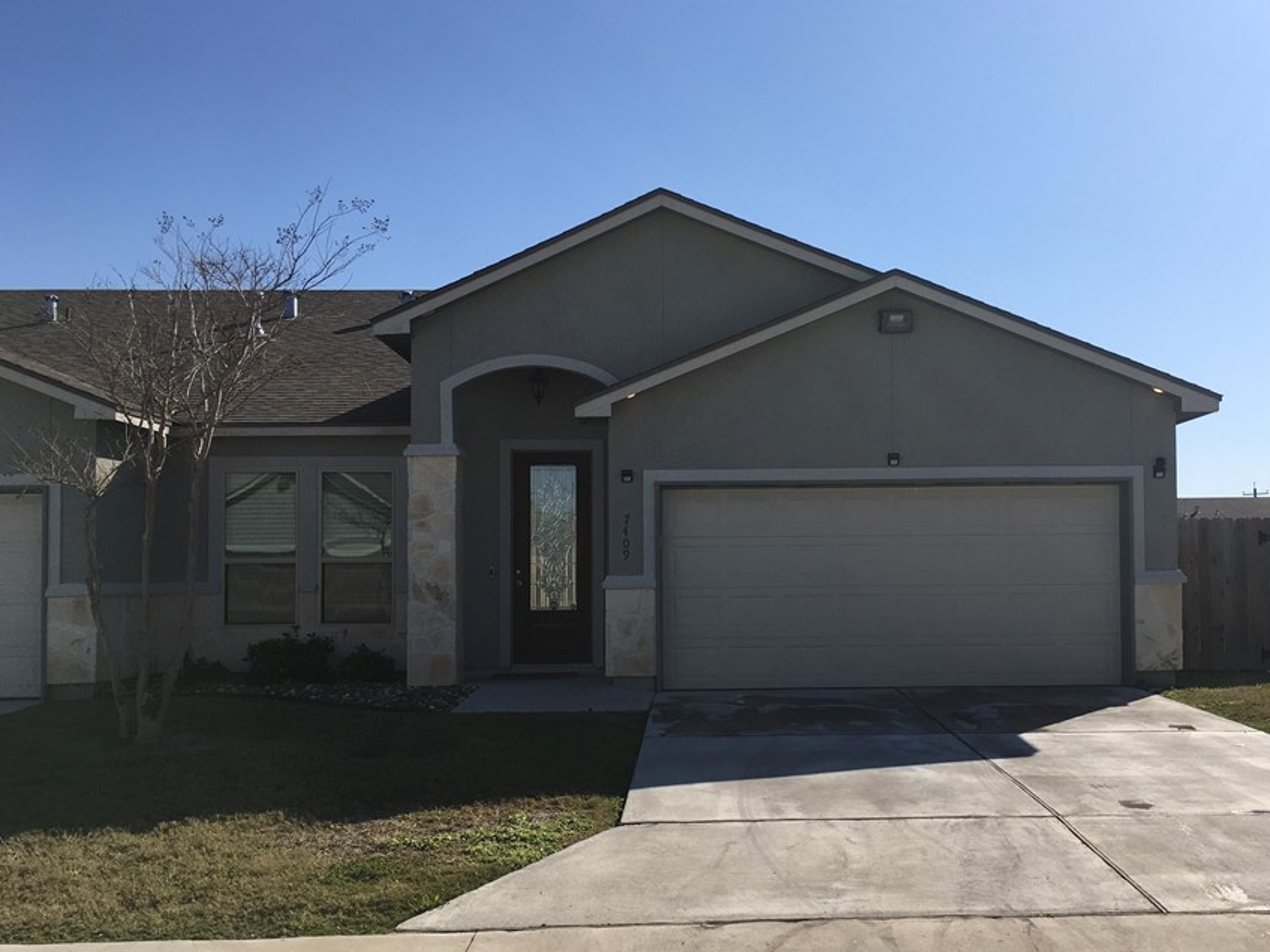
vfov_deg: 40.6
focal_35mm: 35
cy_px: 545
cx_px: 740
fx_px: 1284
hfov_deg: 52.4
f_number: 2.2
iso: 25
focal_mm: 4.15
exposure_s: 1/2564
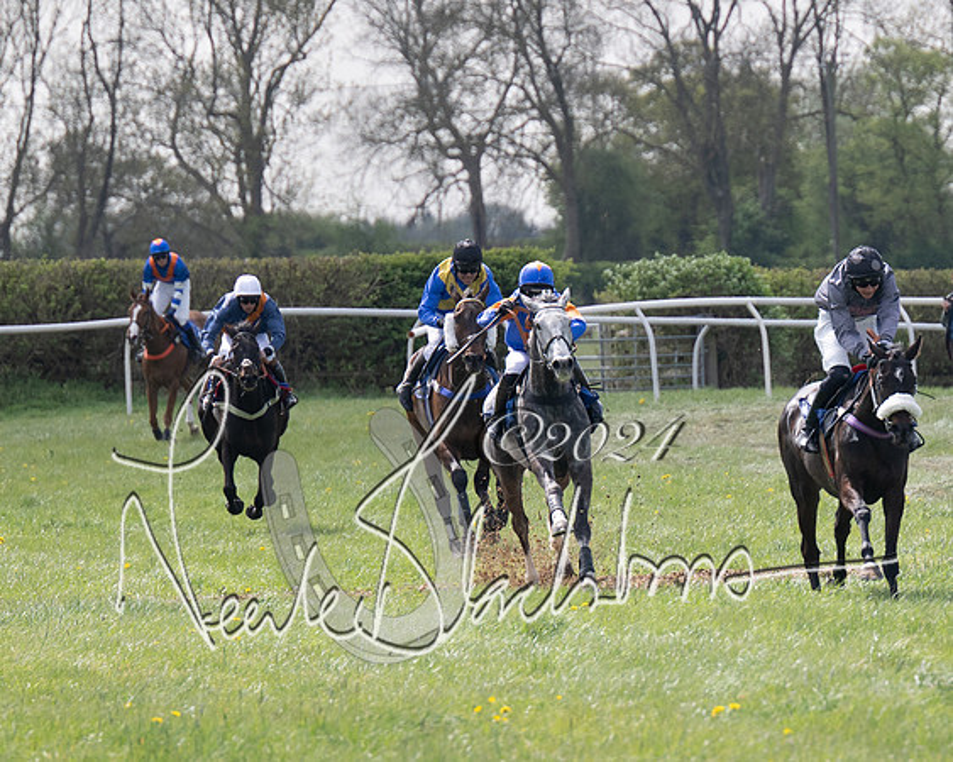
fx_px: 13494
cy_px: 478
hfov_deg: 4.0
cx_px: 783
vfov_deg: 3.2
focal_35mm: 479
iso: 200
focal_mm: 160
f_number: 4
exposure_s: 1/1600
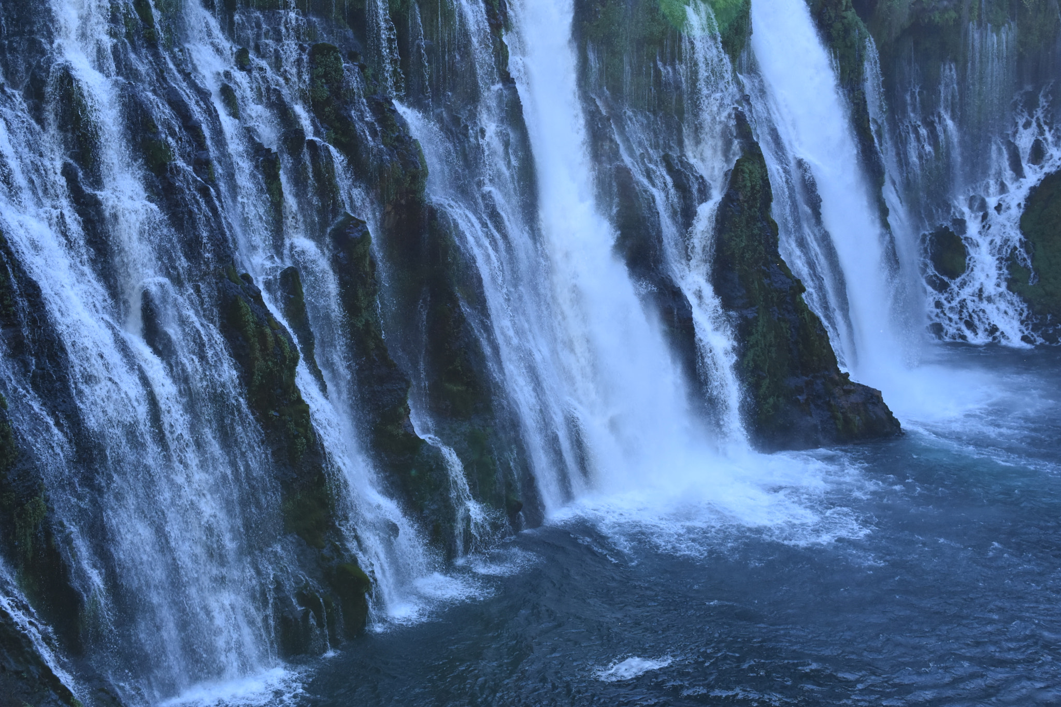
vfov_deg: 33.0
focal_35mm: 40
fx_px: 1193
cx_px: 530
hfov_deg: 47.9
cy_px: 354
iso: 800
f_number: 8
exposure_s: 1/250
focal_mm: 27
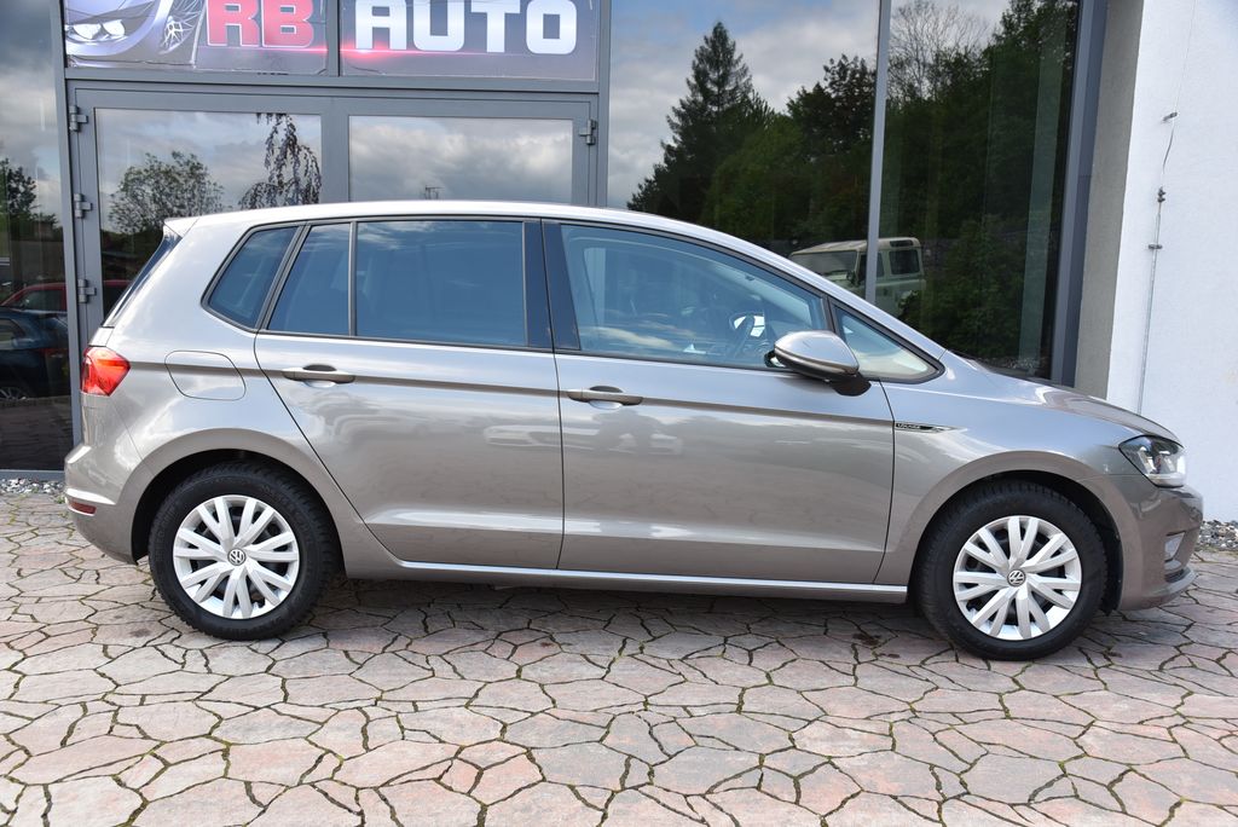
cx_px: 619
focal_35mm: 31
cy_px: 414
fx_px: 1067
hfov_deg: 60.3
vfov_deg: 42.4
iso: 500
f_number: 7.1
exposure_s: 1/200
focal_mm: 31
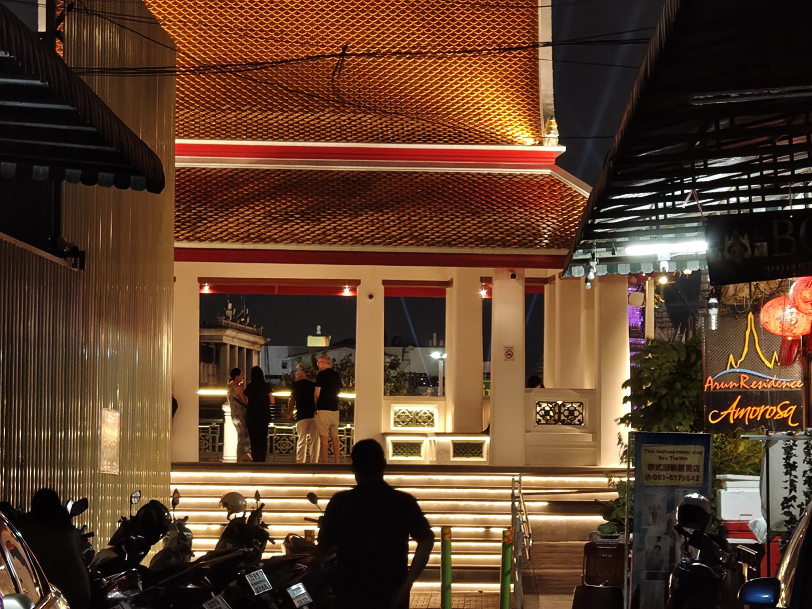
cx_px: 406
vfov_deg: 10.6
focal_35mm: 140
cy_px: 304
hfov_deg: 14.1
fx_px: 3284
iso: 1172
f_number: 2.55
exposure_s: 1/20
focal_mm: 13.3
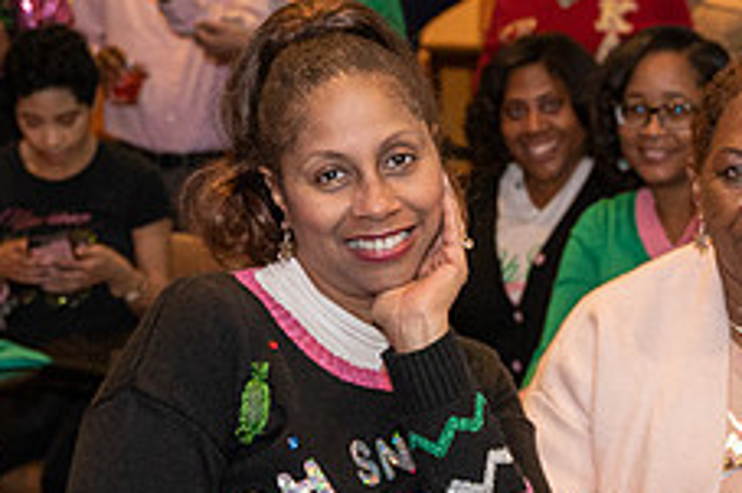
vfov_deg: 11.8
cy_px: 465
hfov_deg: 17.6
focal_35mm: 115
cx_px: 615
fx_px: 2368
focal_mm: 30
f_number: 3.5
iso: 1600
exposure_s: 1/100
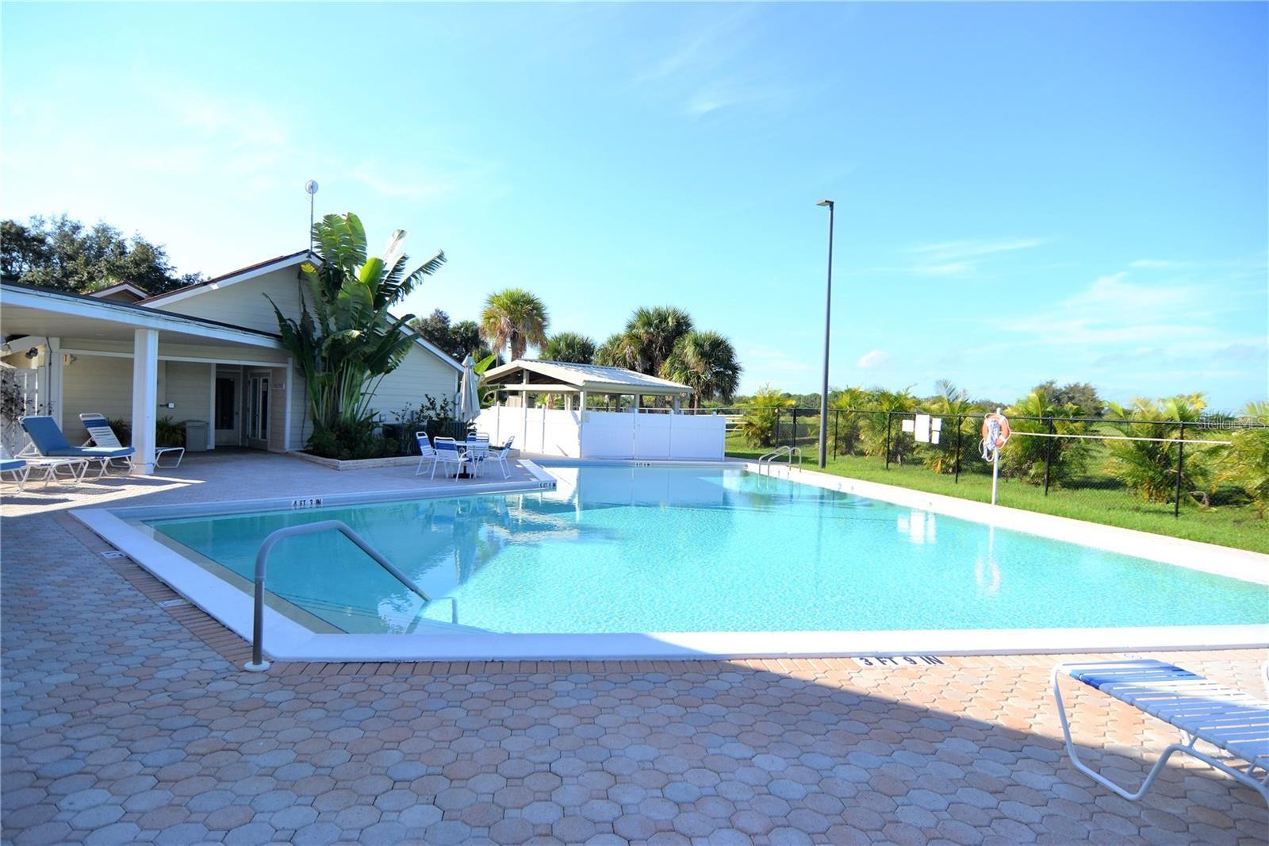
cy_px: 423
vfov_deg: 67.4
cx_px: 634
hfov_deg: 90.0
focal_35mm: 18
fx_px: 634
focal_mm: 12
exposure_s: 1/1600
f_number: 6.3
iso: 400
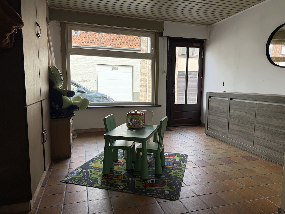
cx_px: 142
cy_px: 107
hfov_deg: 71.6
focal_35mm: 24
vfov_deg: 56.8
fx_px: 198
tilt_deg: -5.9
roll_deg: -0.9
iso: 100
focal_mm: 6.76
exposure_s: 1/438
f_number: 1.78
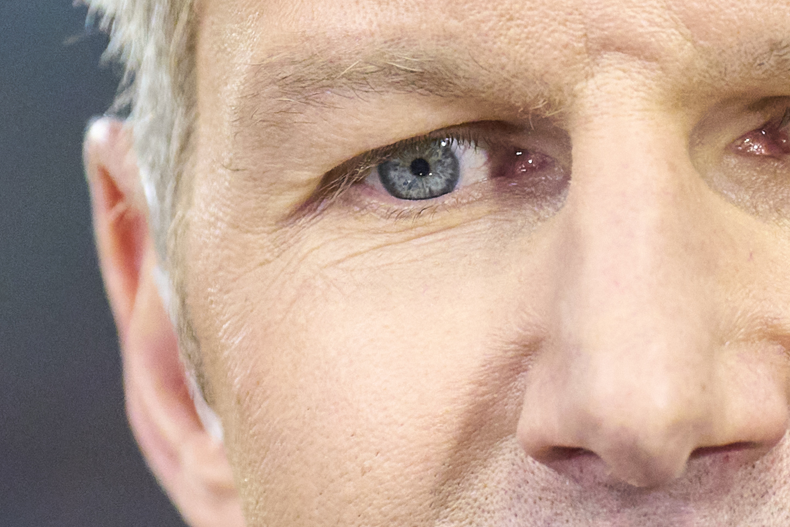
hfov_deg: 1.8
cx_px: 535
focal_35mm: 1174
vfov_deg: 1.2
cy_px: 666
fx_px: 25764
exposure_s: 1/2000
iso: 3200
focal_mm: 200
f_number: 2.8
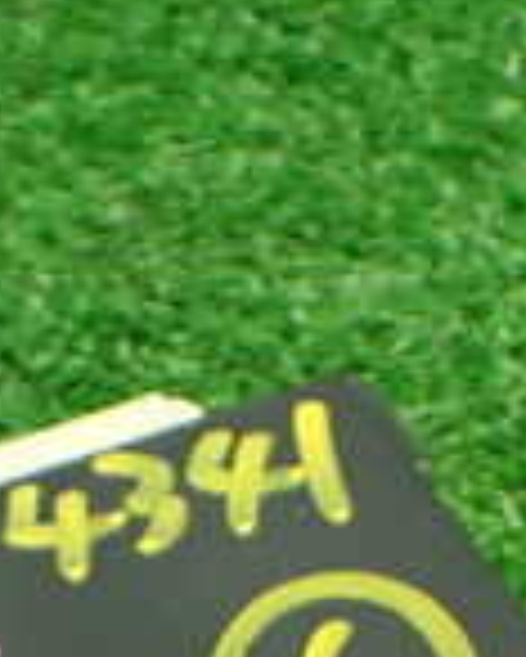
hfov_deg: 10.7
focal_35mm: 144
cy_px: 999
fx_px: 2799
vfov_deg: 12.7
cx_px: 270
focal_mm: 6.37
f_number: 2.5
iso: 800
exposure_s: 1/125
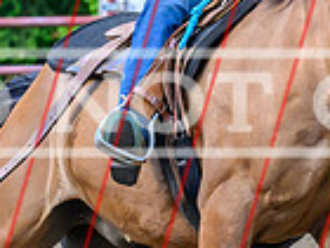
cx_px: 109
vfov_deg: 1.7
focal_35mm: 875
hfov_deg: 2.3
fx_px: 8342
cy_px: 140
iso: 2500
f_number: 5.6
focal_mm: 130
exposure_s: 1/1600
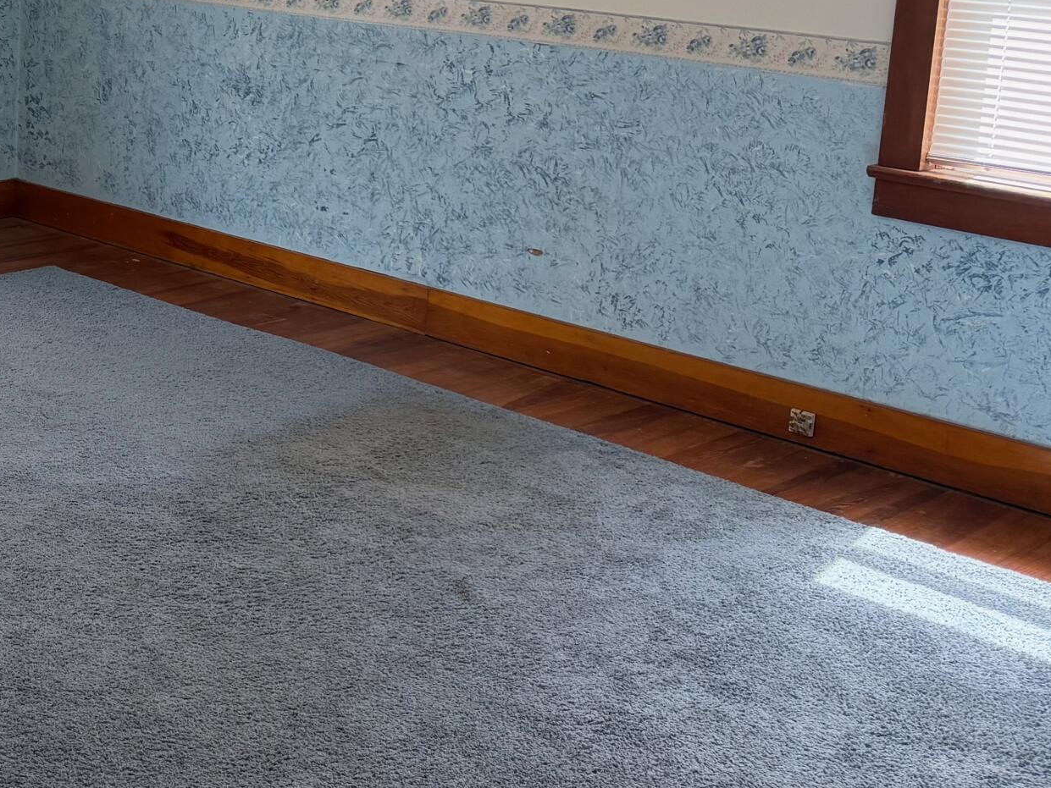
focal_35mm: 58
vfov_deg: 24.8
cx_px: -147
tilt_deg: -10.9
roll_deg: -0.7
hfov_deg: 29.5
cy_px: 149
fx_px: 1761
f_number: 1.78
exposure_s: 1/120
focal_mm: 6.76
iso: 250
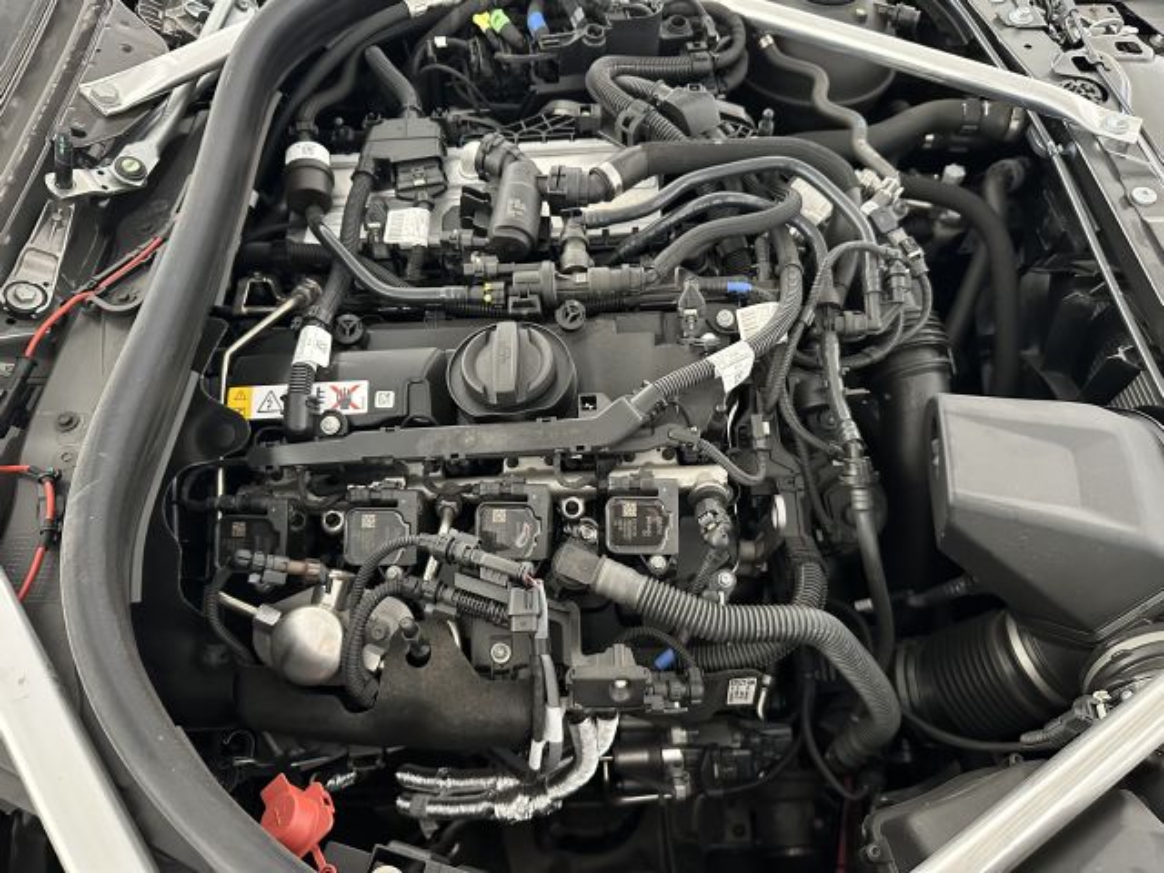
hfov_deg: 71.6
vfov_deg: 56.8
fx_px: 807
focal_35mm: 24
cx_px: 582
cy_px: 436
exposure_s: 1/54
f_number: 1.78
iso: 1000
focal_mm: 6.86
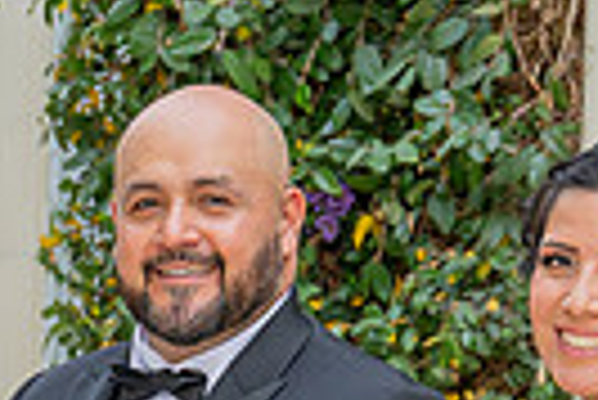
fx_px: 3542
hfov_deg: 9.5
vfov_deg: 6.4
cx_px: -81
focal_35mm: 213
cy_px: 672
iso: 200
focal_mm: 49
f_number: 5
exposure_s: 1/200
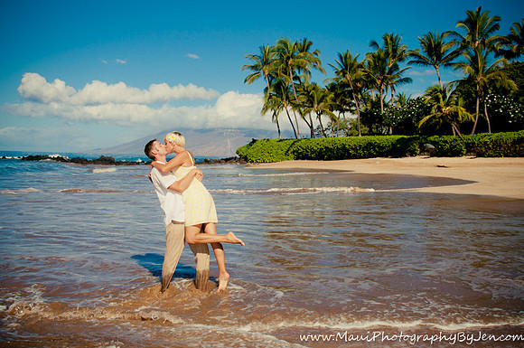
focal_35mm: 42
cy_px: 174
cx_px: 262
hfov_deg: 46.5
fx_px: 610
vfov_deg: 31.8
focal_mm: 28
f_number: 5
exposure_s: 1/2500
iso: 200
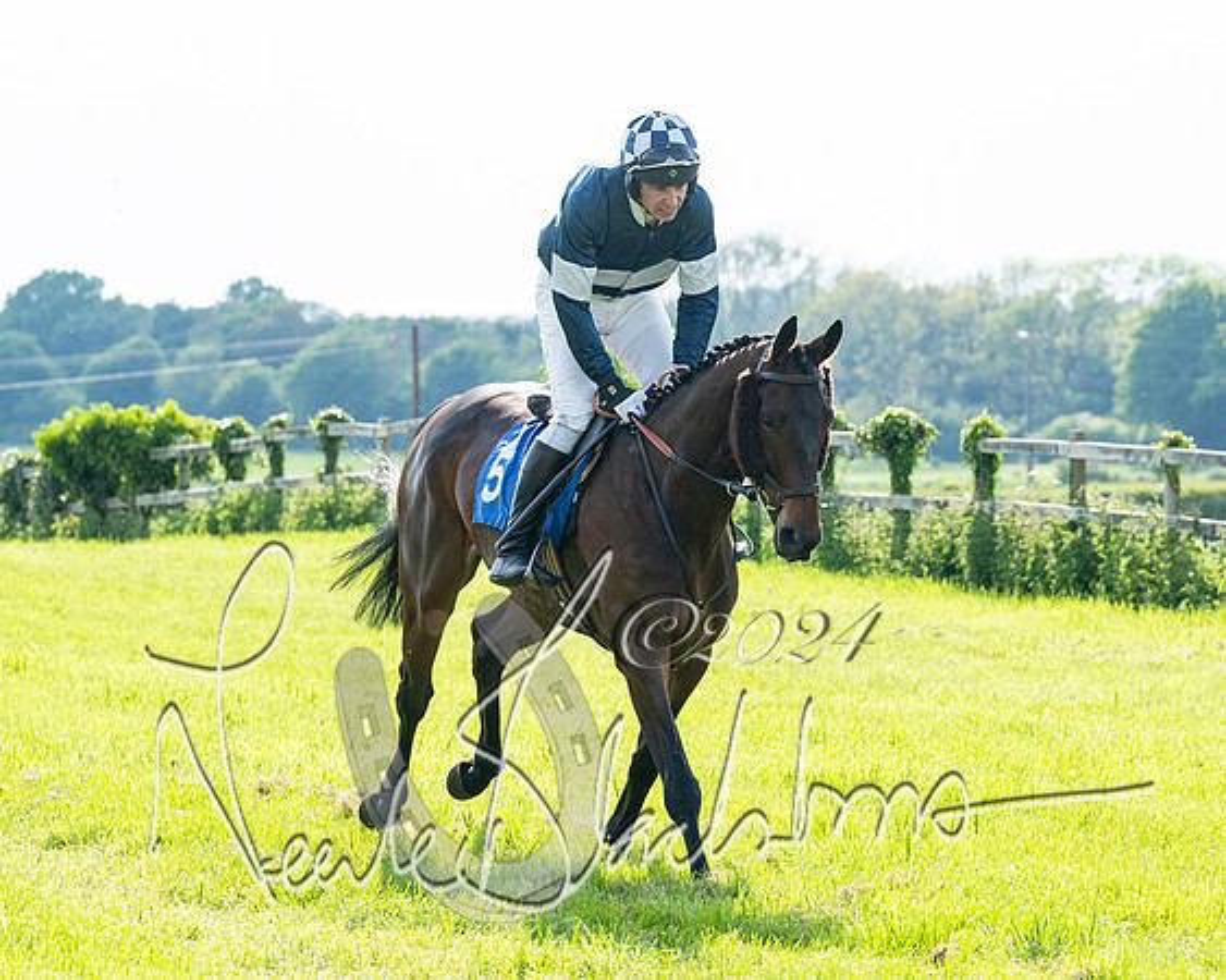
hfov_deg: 7.8
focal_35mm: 248
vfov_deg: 6.2
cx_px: 655
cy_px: 429
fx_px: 9011
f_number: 5
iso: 400
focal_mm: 115
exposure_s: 1/1600
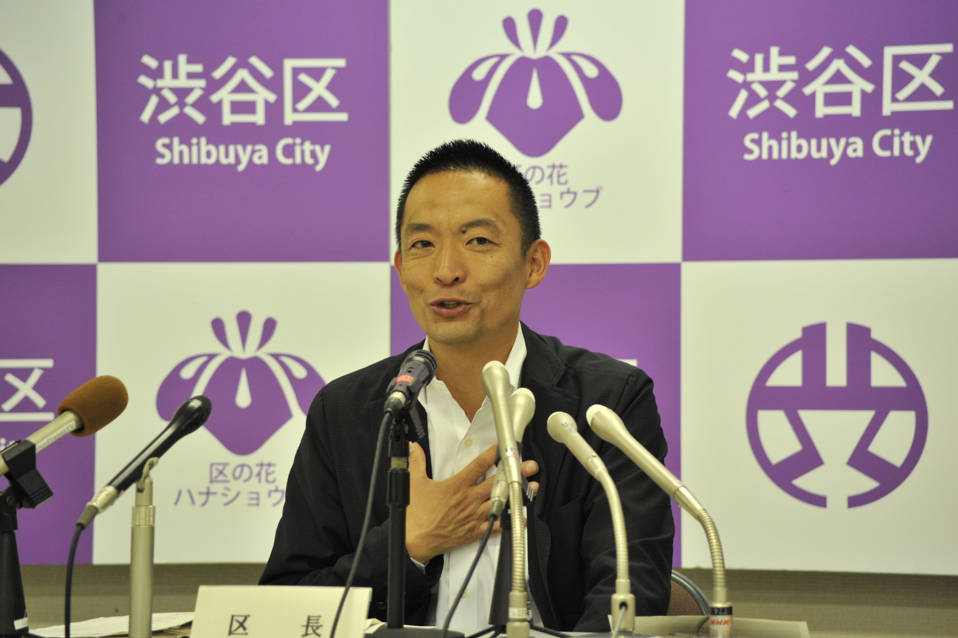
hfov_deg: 10.3
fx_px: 5319
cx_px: 479
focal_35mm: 200
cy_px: 319
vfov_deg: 6.9
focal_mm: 200
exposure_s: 1/125
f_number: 7.1
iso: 1600
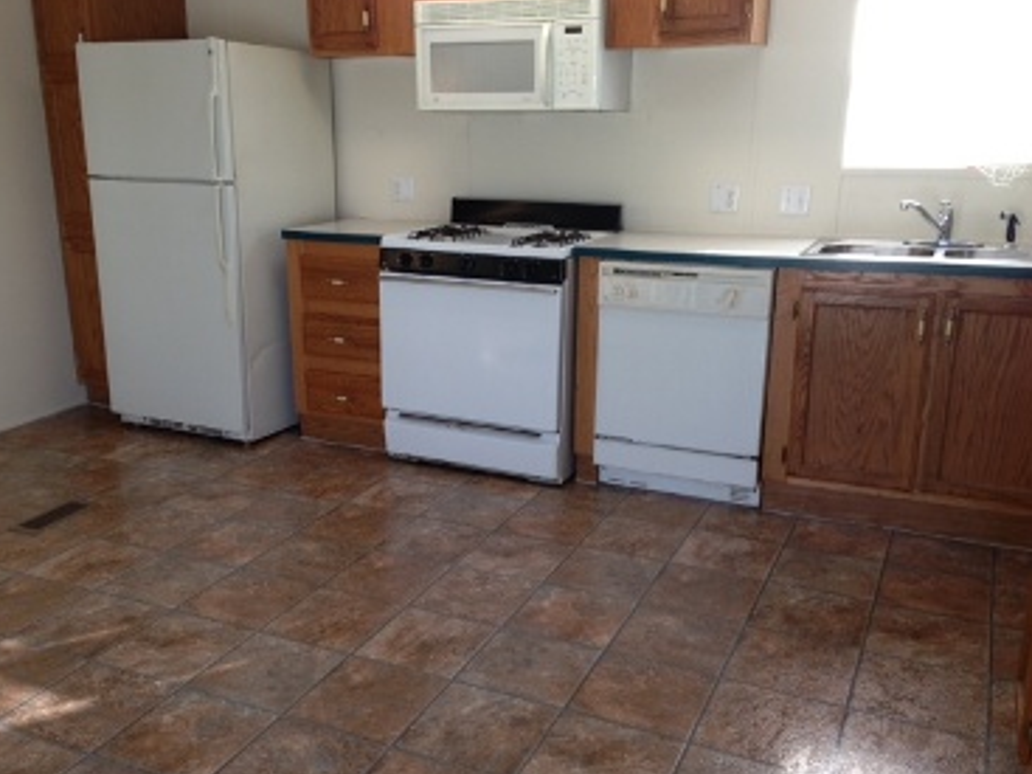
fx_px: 1073
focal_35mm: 36
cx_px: 472
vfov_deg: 39.6
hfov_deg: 51.3
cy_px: 408
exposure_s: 1/30
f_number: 2.4
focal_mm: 4.13
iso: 50
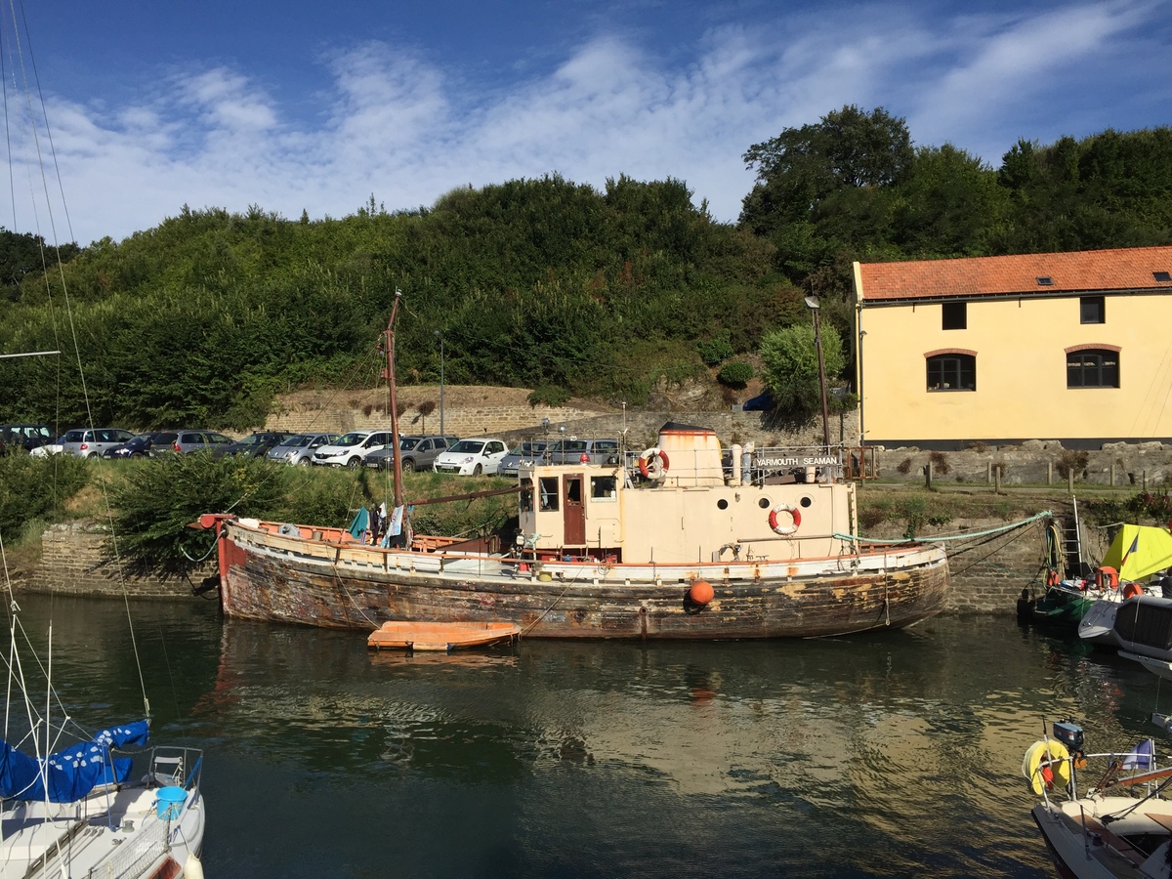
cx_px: 586
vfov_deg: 48.2
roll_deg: +0.2
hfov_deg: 61.7
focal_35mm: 29
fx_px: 982
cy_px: 440
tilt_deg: +1.2
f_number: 2.2
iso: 32
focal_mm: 4.15
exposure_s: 1/3300
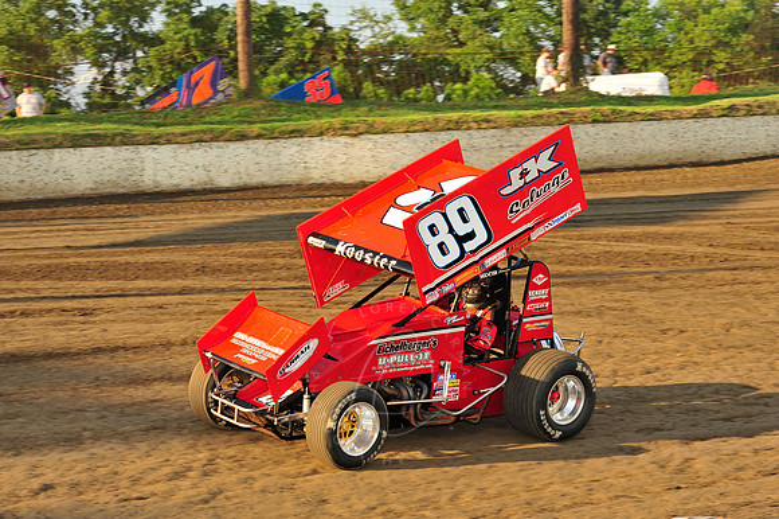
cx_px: 390
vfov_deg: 13.0
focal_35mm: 105
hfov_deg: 19.5
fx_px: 2271
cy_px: 260
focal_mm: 105
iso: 400
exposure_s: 1/250
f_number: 9
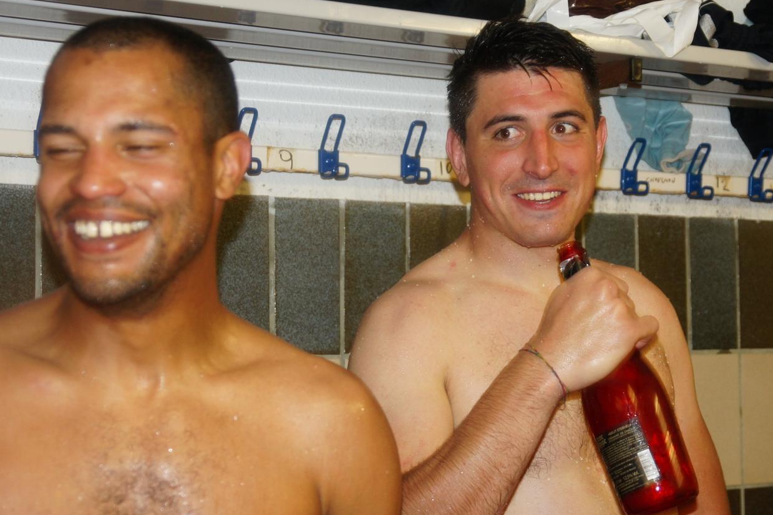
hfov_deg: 32.4
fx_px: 1331
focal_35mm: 62
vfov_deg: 21.9
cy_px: 264
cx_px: 379
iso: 400
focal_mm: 40
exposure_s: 1/60
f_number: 4
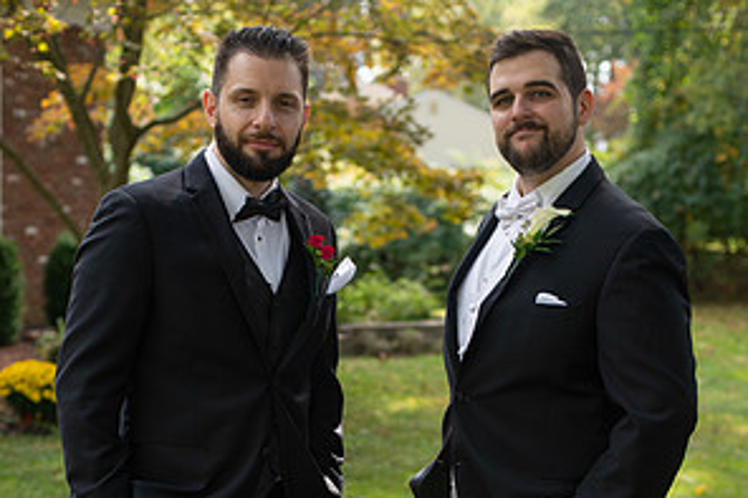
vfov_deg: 17.5
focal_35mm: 76
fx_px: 1578
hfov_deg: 26.7
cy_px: 511
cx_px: 373
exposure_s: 1/1250
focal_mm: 50
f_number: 3.2
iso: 400
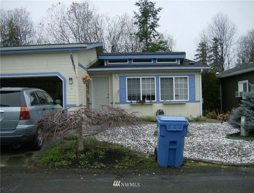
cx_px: 127
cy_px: 96
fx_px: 265
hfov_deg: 51.2
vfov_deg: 39.9
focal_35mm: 36
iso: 100
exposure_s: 1/399
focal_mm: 6
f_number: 2.8
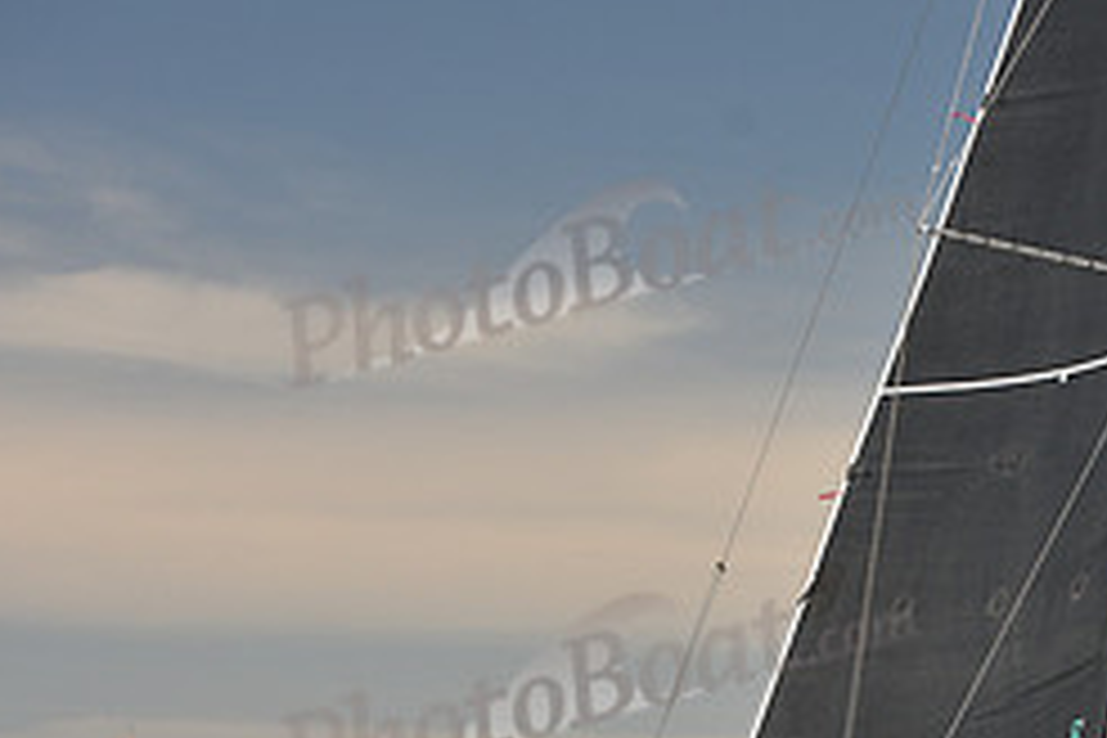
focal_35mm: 224
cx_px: 1152
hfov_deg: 9.1
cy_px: 857
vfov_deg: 6.1
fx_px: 6887
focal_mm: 95
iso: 250
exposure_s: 1/640
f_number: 6.3
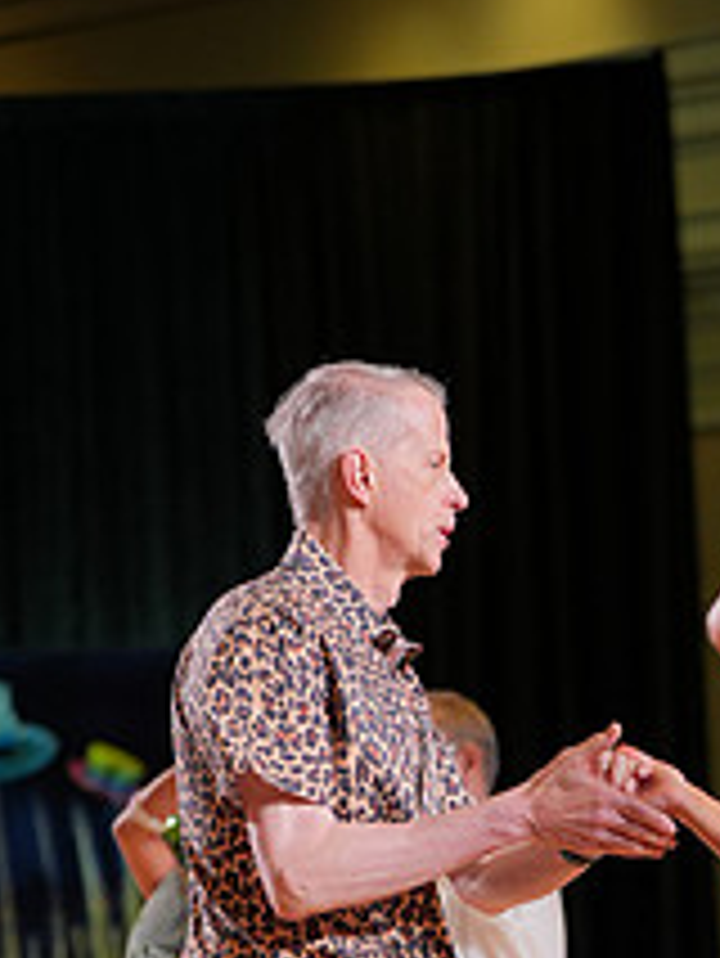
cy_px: 1196
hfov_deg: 6.9
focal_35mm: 215
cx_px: 610
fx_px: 5957
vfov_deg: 9.1
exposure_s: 1/400
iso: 500
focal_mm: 82
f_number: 2.8
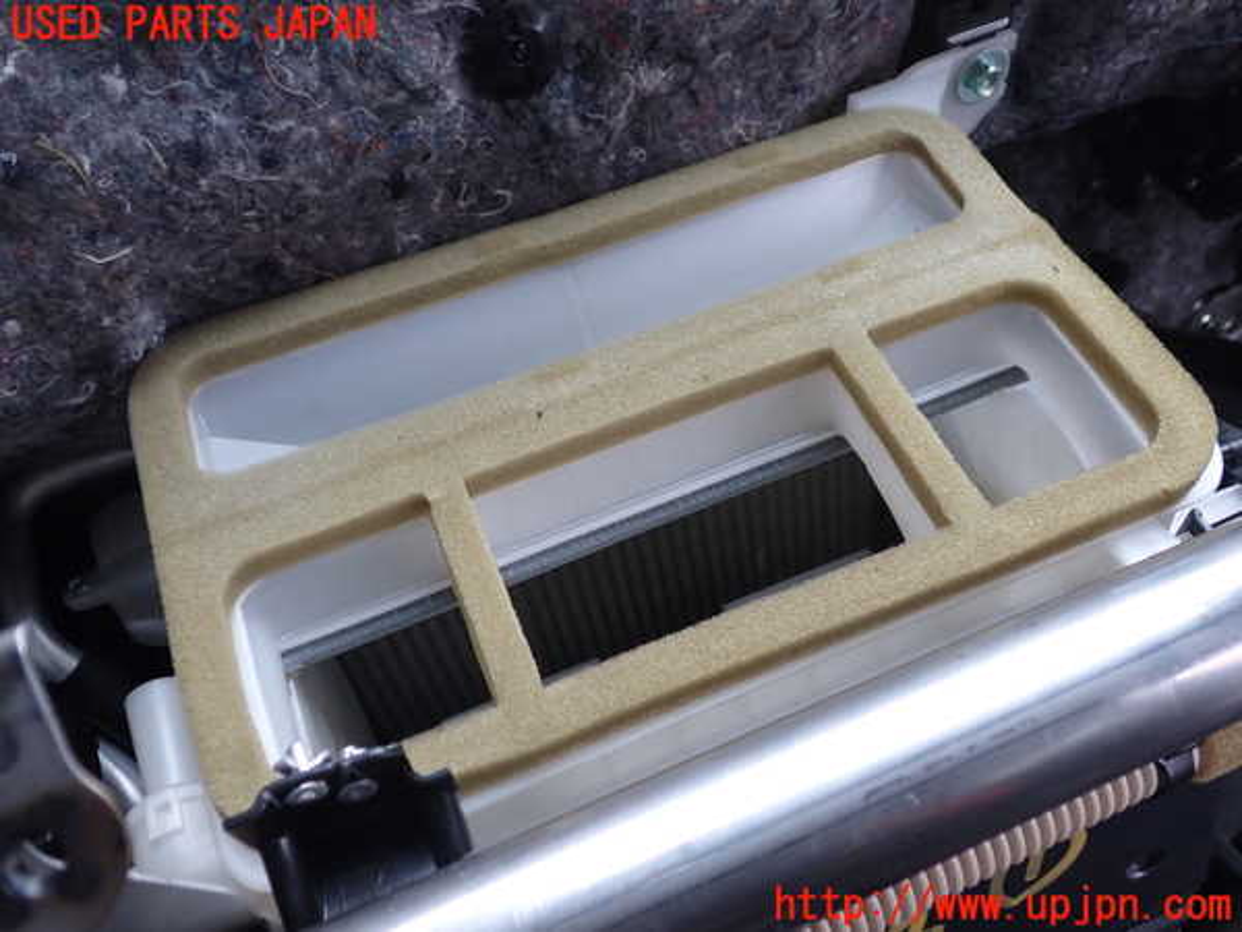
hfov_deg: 60.0
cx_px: 621
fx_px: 1076
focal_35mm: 30
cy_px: 466
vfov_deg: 46.8
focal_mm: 5.4
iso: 200
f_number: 2.3
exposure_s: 1/60
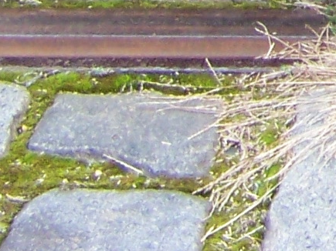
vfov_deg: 5.0
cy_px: -684
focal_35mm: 270
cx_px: 924
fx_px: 2620
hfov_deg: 6.8
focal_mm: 5.85
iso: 64
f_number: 2.8
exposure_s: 1/30
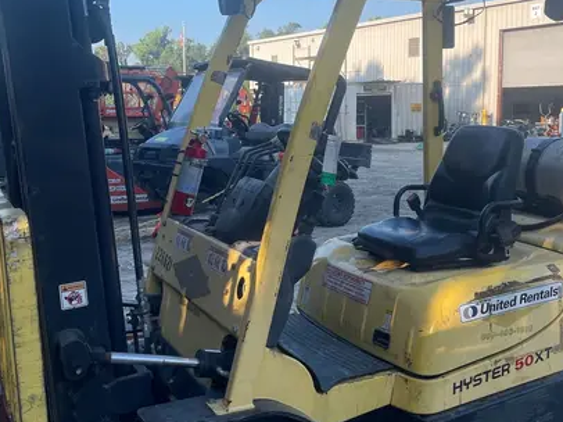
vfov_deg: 30.8
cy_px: 202
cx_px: 320
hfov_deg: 40.4
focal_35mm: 47
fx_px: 764
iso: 32
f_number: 1.6
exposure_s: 1/1276
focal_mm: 4.2
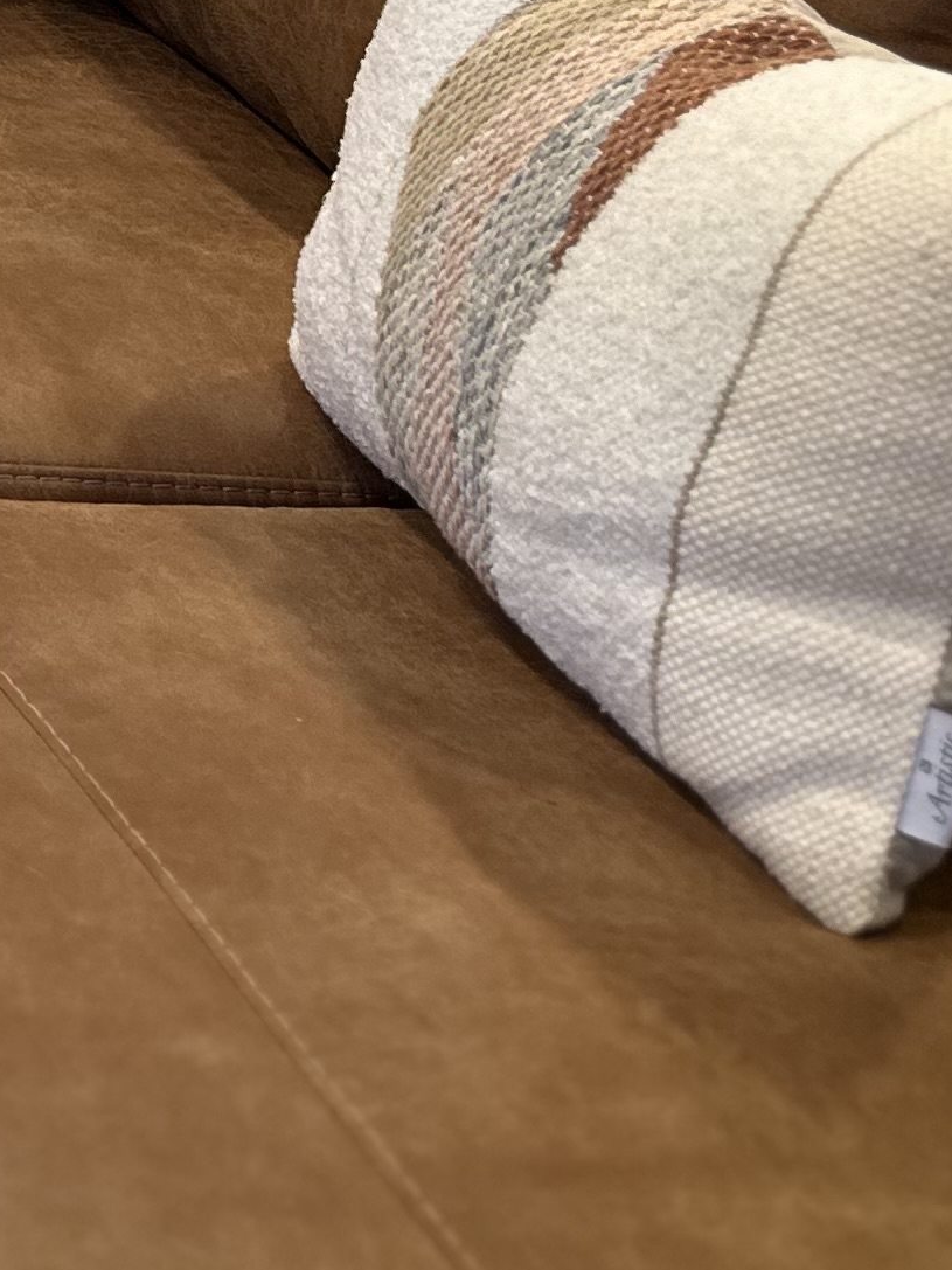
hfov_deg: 13.5
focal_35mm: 89
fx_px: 3264
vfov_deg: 19.9
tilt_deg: -13.1
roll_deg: -1.2
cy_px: -451
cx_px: -1114
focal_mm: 6.86
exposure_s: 1/60
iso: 125
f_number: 1.78
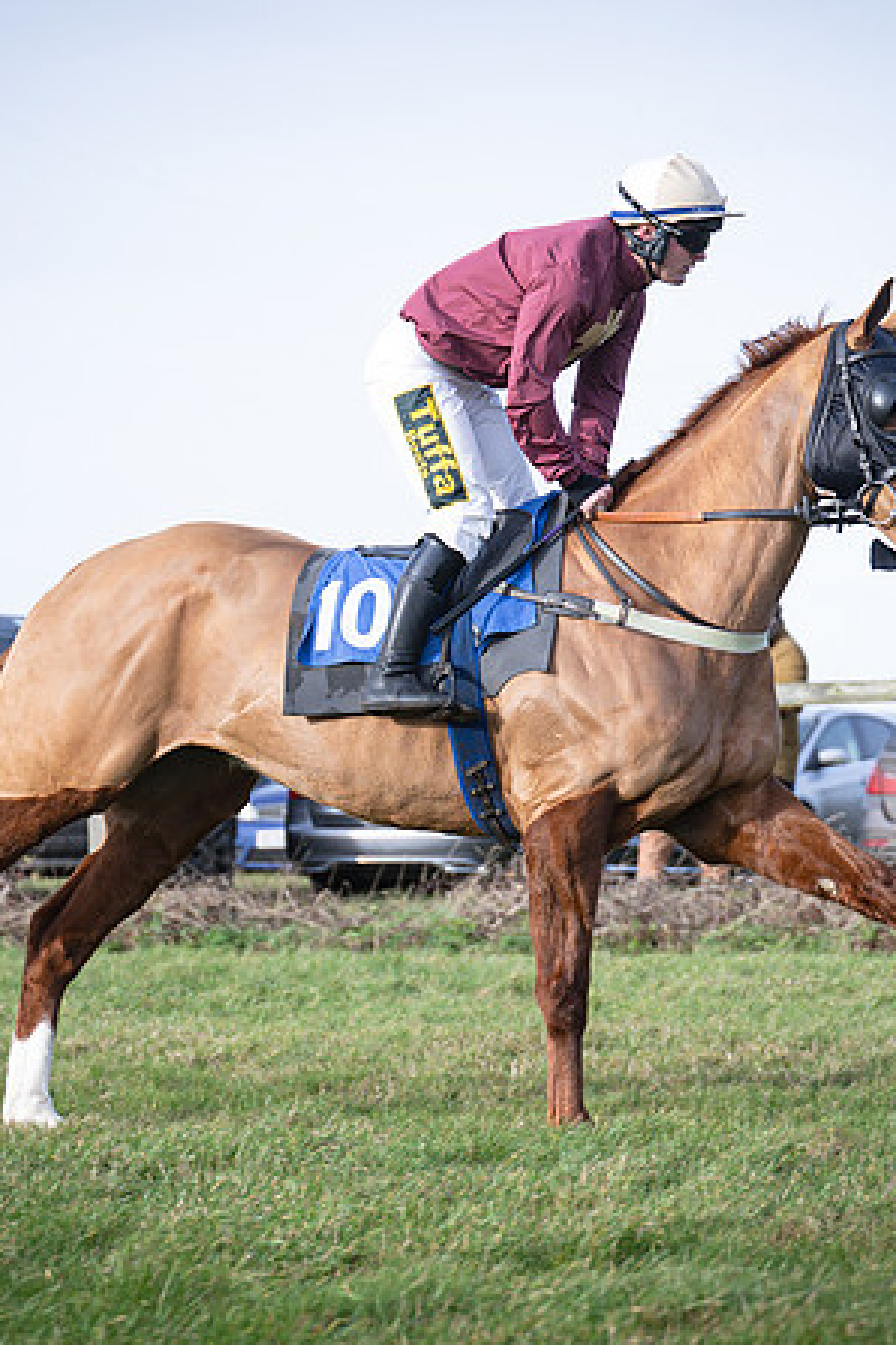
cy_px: 692
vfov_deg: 11.4
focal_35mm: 180
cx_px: 725
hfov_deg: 7.6
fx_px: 6719
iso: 125
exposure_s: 1/1000
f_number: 2.8
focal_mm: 70
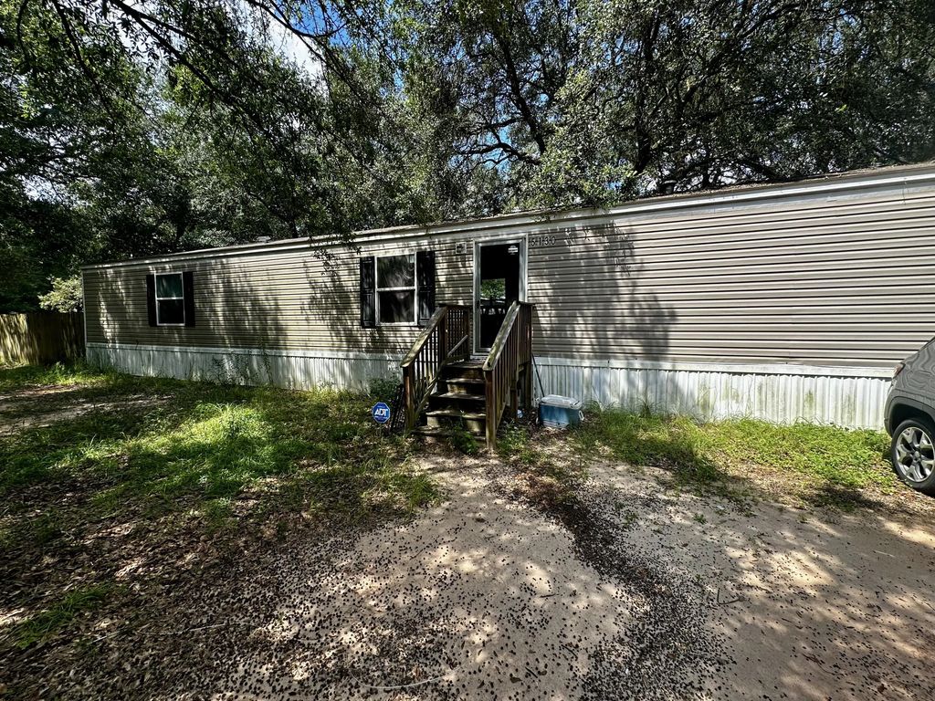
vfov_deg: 85.7
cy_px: 350
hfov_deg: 102.1
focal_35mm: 14
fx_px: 378
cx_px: 468
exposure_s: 1/469
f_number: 2.2
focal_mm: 2.22
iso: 40
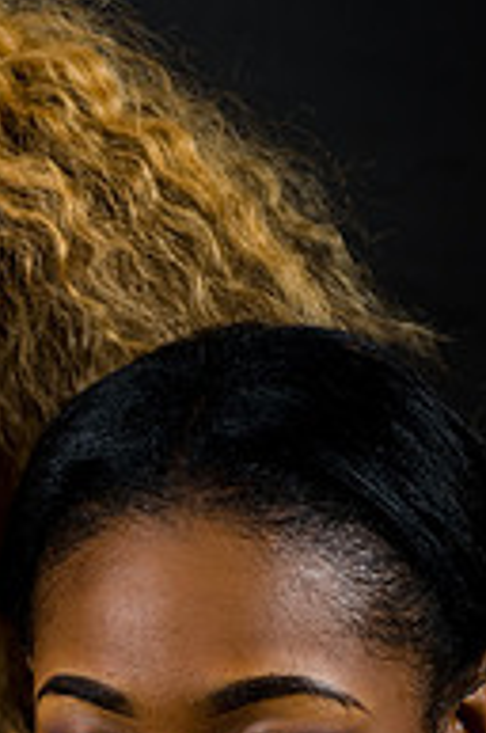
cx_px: -59
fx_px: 7600
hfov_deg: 3.7
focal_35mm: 374
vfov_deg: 5.5
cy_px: 611
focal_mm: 160
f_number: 5.6
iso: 200
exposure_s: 1/125
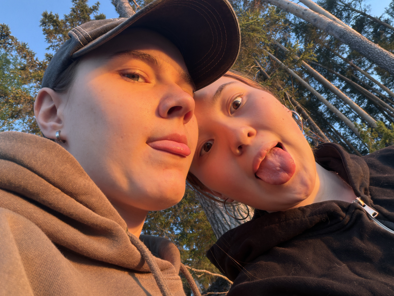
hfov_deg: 73.9
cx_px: 197
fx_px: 262
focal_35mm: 23
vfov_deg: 58.9
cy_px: 148
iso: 40
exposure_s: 1/121
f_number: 1.9
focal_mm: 2.71
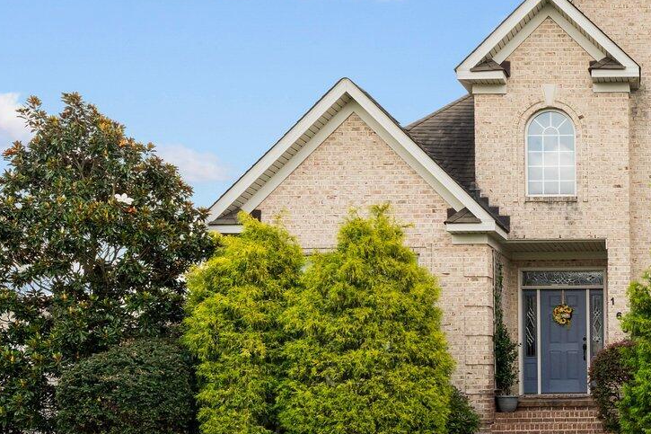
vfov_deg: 27.9
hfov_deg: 35.7
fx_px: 868
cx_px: 697
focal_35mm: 48
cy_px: 142
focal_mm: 17
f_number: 9
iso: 400
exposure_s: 1/500
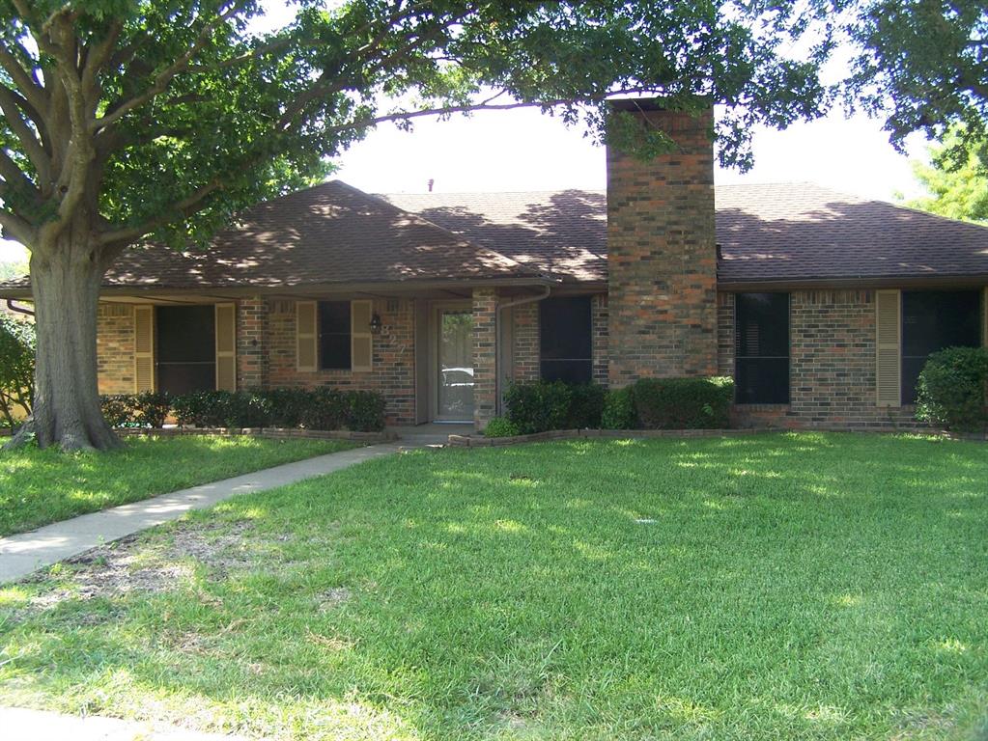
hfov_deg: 49.0
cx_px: 494
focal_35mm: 38
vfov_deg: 37.7
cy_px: 370
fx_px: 1085
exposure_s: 1/125
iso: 80
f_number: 2.8
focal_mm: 6.3
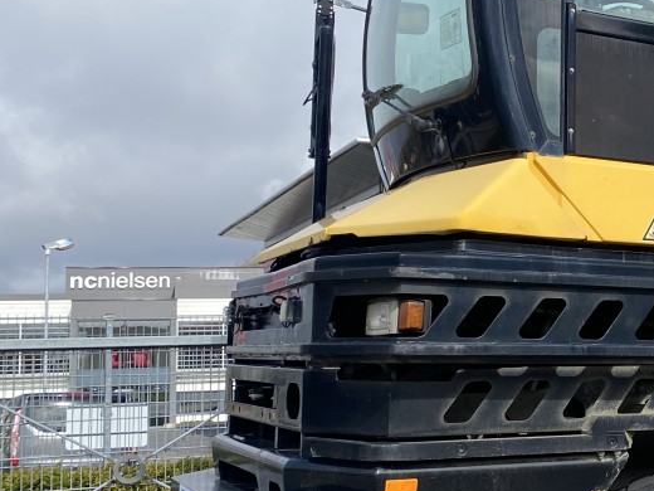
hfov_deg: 27.4
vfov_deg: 22.9
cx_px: 743
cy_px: 266
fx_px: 1209
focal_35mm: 64
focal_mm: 4.25
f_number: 1.8
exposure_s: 1/2268
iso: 32
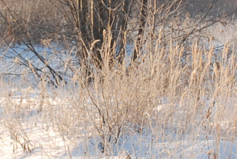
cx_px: 95
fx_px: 1550
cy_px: 37
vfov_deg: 5.9
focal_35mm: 235
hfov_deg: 8.7
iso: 100
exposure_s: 1/160
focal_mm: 25
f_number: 6.3
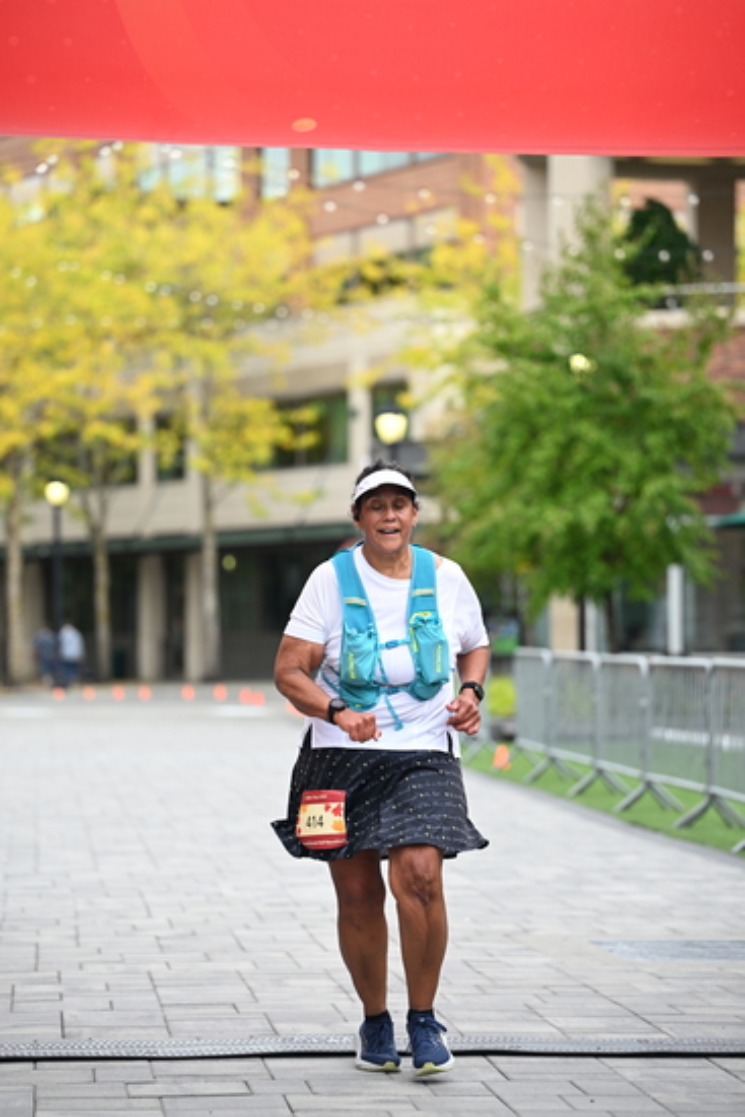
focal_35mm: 115
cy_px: 558
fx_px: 3567
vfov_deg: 17.8
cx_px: 372
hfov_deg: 11.9
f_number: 2.8
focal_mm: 115
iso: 640
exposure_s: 1/1600
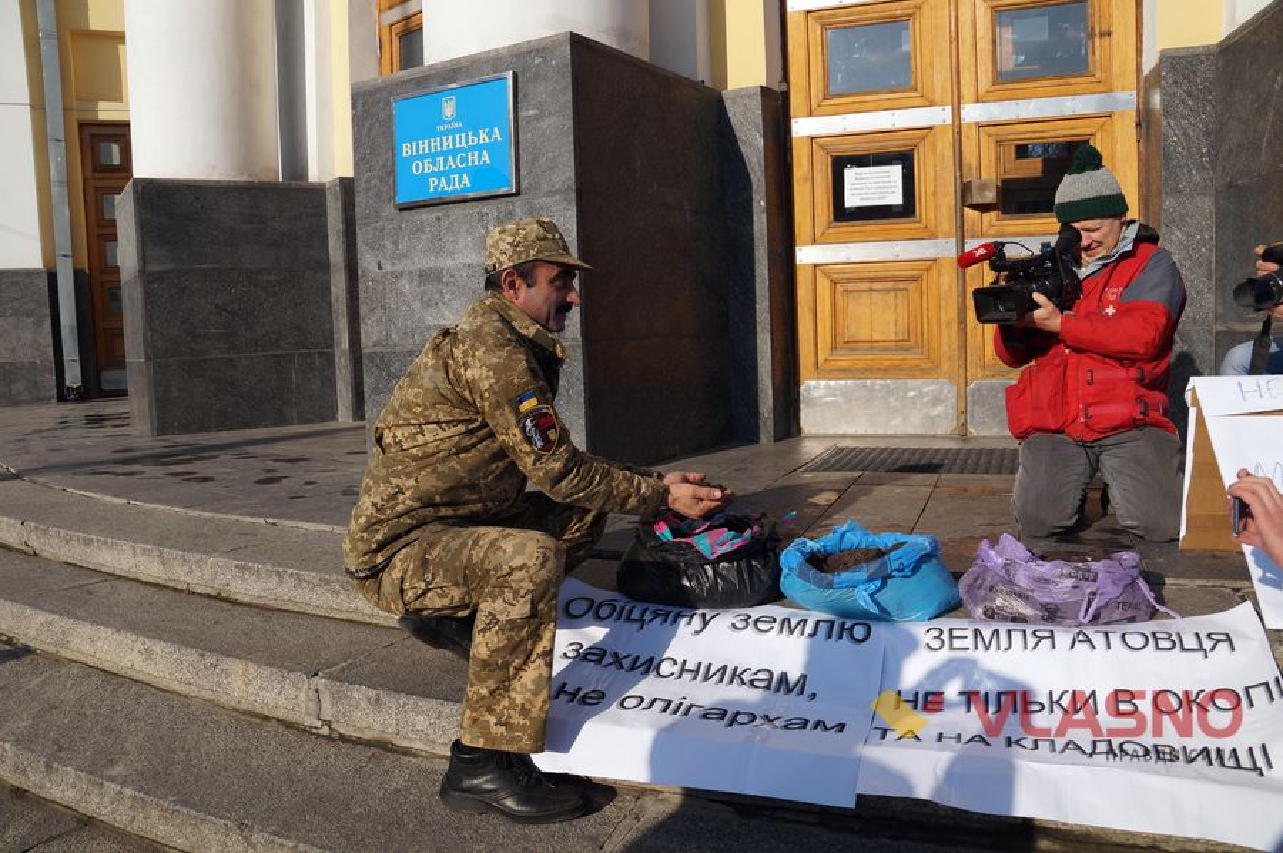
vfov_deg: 47.8
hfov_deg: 67.4
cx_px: 642
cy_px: 426
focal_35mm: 27
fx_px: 961
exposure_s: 1/500
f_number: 8
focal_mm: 18
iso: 100
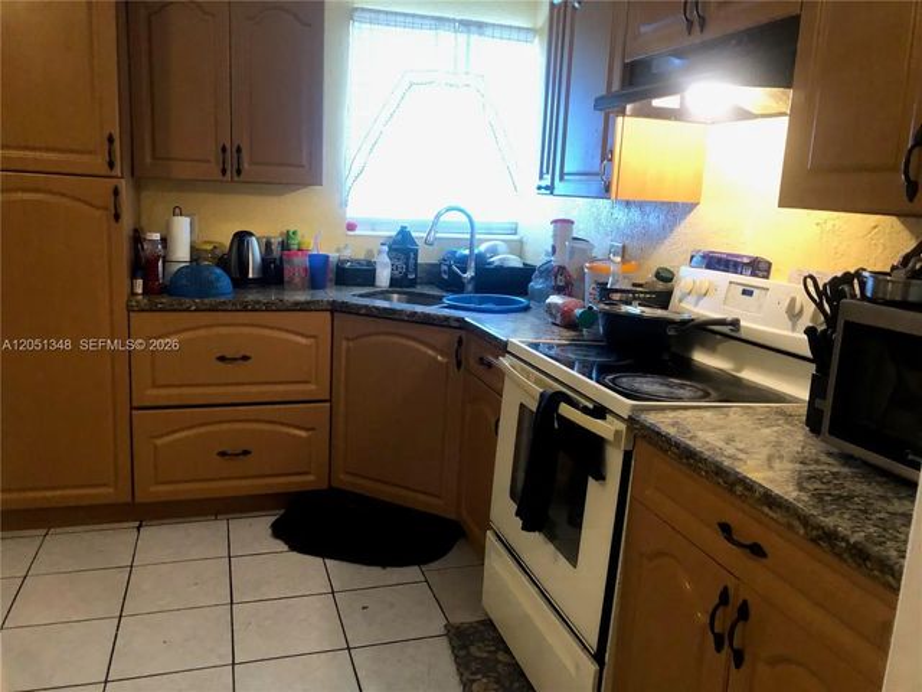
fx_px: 746
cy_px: 346
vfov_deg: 49.7
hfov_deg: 63.4
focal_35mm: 28
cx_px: 461
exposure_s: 1/12
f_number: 1.8
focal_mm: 3.99
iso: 100
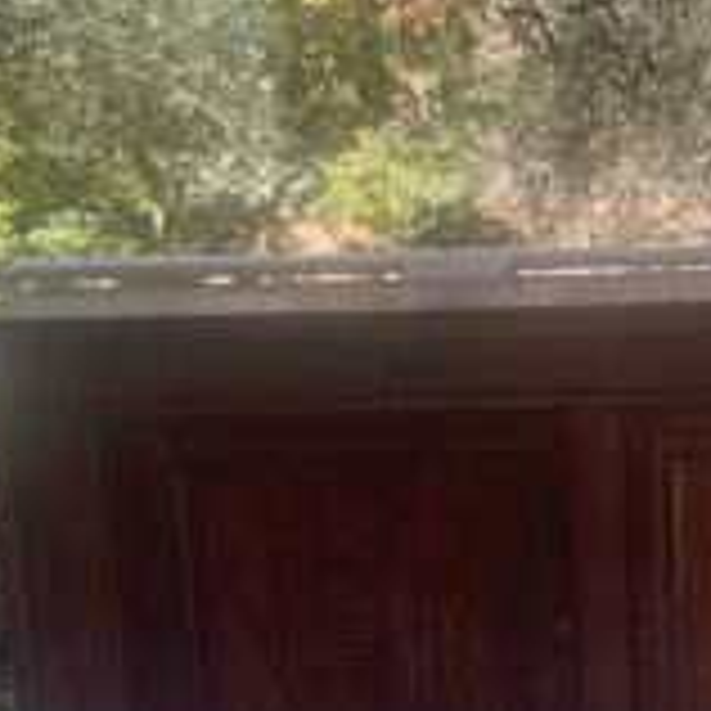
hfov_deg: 29.0
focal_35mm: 58
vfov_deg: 29.4
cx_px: 554
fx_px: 1348
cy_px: 441
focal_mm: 4.2
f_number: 1.6
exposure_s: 1/215
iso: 32
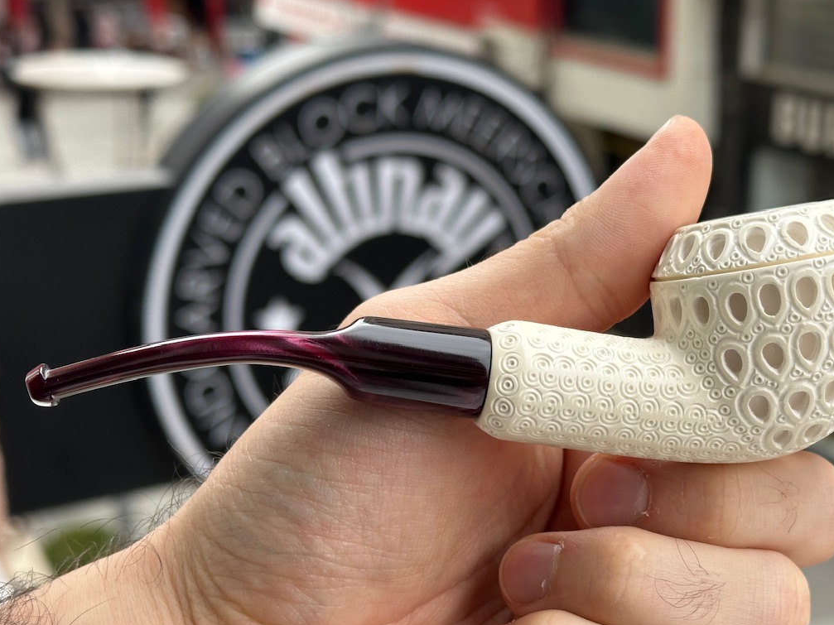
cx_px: 478
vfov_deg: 24.0
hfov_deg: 31.6
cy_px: 376
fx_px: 1469
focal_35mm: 61
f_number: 1.78
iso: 64
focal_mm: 6.86
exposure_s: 1/1000
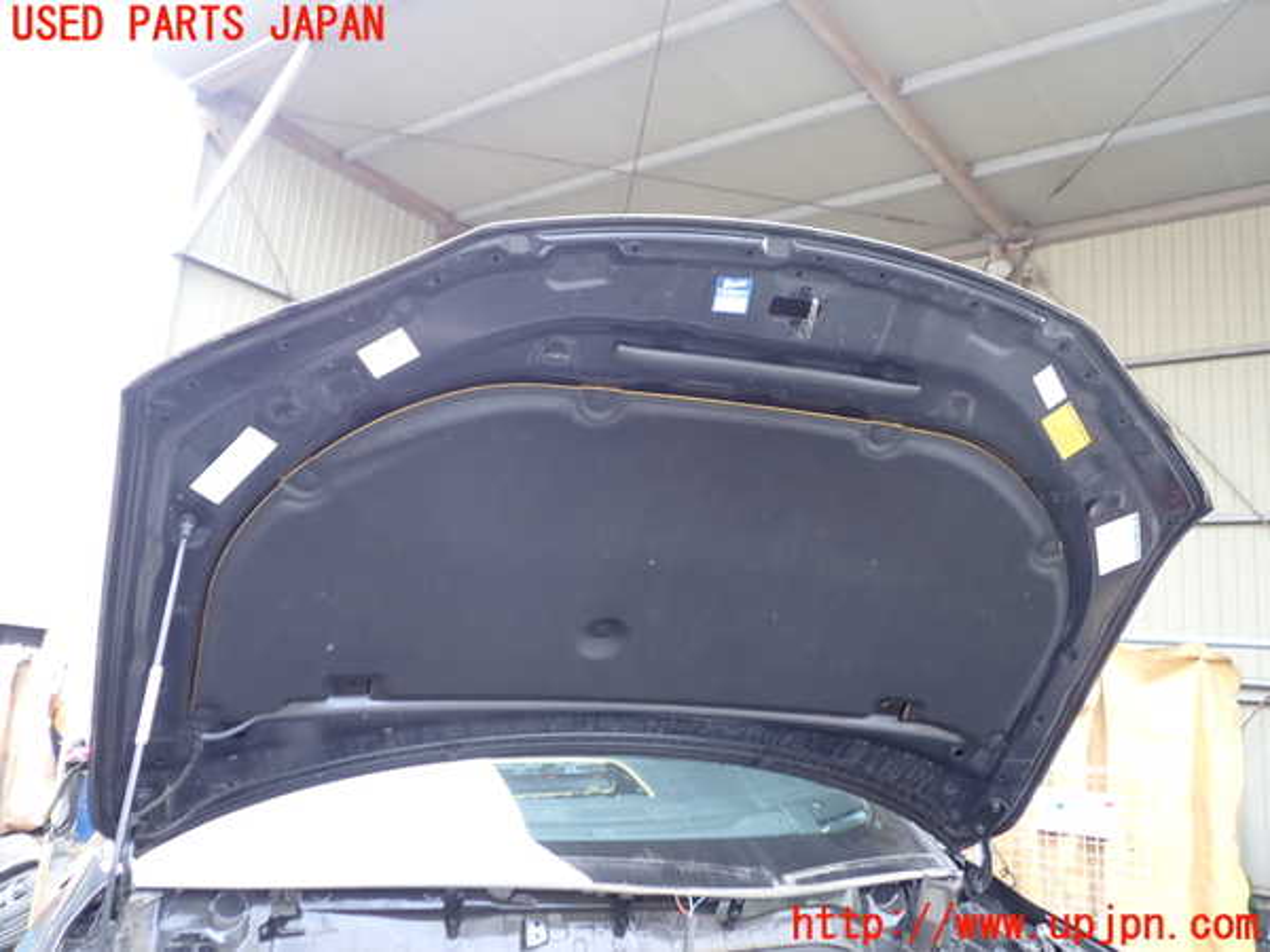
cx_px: 635
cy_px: 476
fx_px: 1101
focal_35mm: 30
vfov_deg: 46.8
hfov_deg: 60.0
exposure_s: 1/60
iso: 100
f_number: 2.3
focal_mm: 5.4
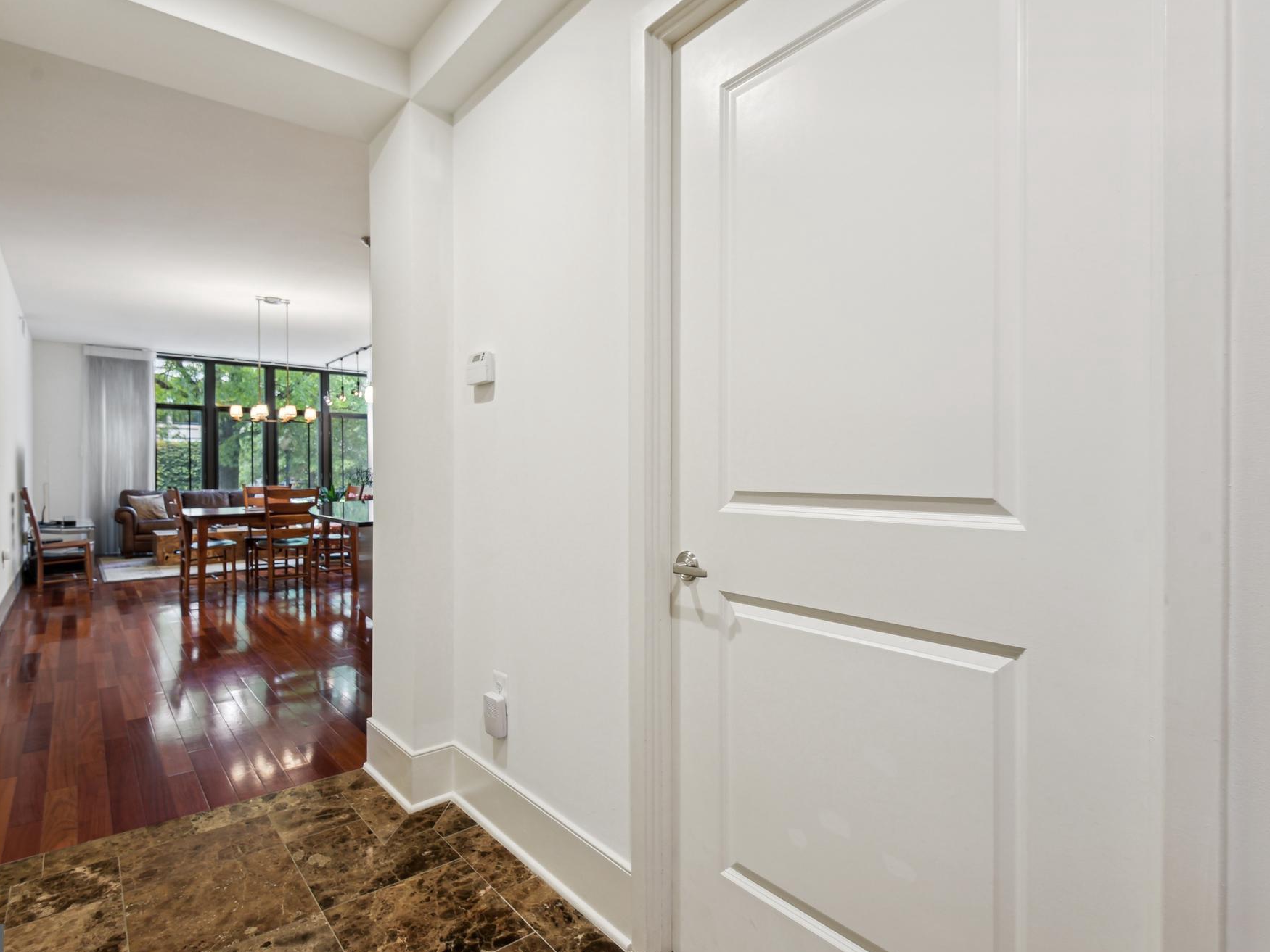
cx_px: 586
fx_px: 660
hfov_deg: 87.6
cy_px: 482
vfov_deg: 71.6
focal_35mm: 18
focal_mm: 16
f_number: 8
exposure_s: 1/4
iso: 400
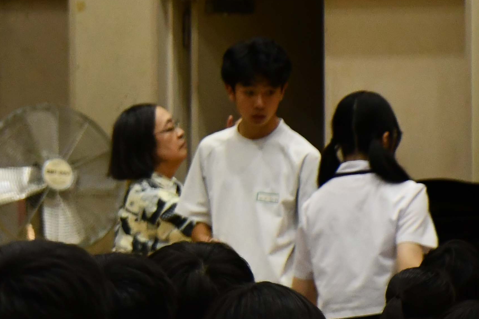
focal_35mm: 596
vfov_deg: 2.3
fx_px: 7929
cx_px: -262
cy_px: -102
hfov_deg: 3.4
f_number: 6.3
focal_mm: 122
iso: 2000
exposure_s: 1/160
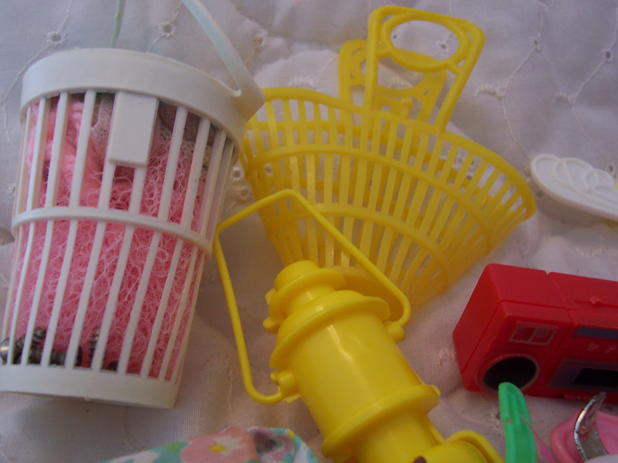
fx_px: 661
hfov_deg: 50.1
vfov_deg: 38.7
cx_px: 309
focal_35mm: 37
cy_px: 232
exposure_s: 1/60
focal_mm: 5.6
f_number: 2.8
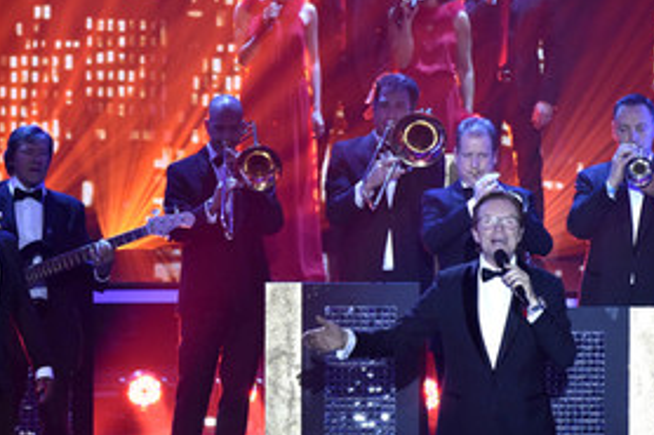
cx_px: 201
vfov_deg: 3.5
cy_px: 341
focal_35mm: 389
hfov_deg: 5.3
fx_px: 7062
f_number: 6.3
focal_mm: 160
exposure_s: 1/125
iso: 3200
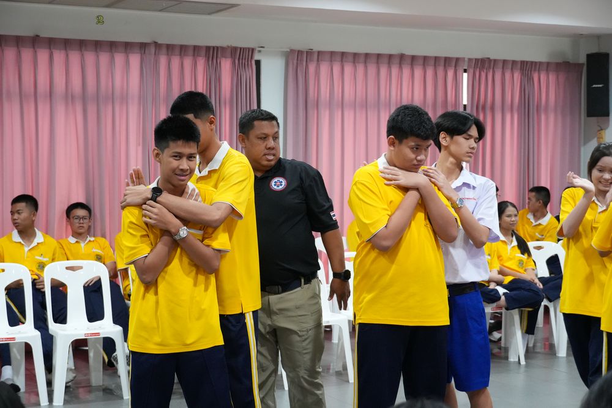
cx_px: 306
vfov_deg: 22.1
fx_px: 1046
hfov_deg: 32.6
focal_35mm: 62
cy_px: 204
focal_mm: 41
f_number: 5
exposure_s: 1/125
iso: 4000
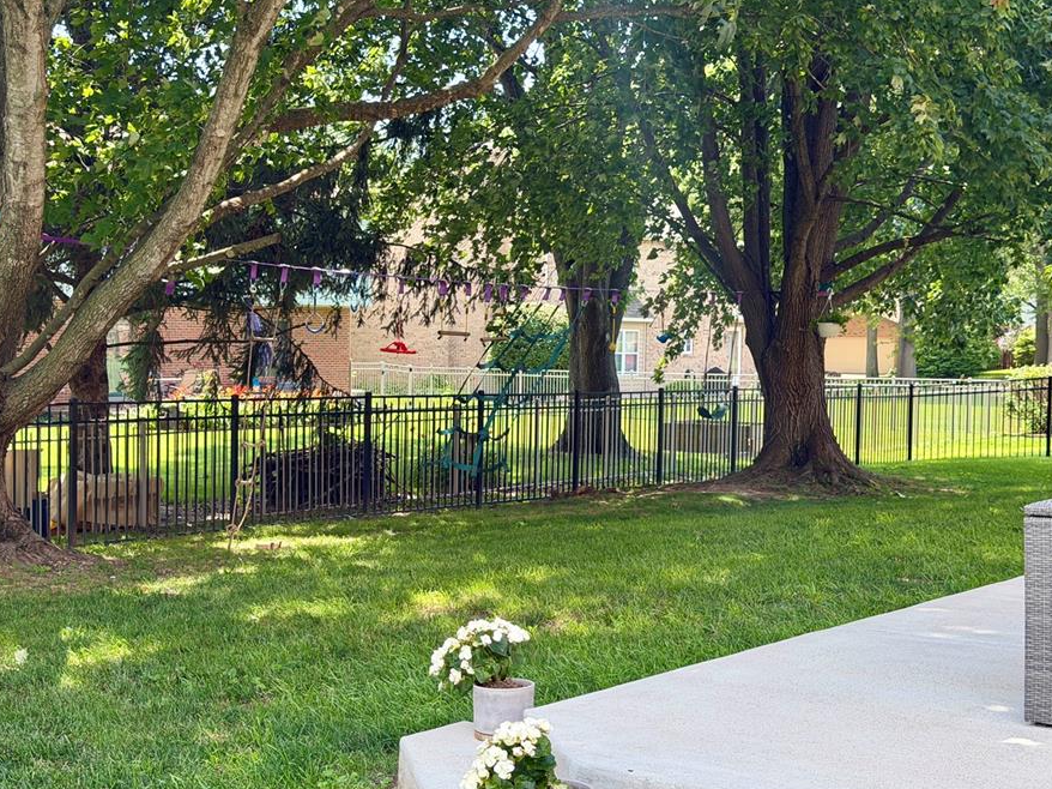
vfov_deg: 26.1
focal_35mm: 56
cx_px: 473
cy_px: 415
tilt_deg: -3.0
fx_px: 1701
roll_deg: -0.4
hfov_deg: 34.3
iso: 64
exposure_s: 1/549
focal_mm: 6.76
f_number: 1.78
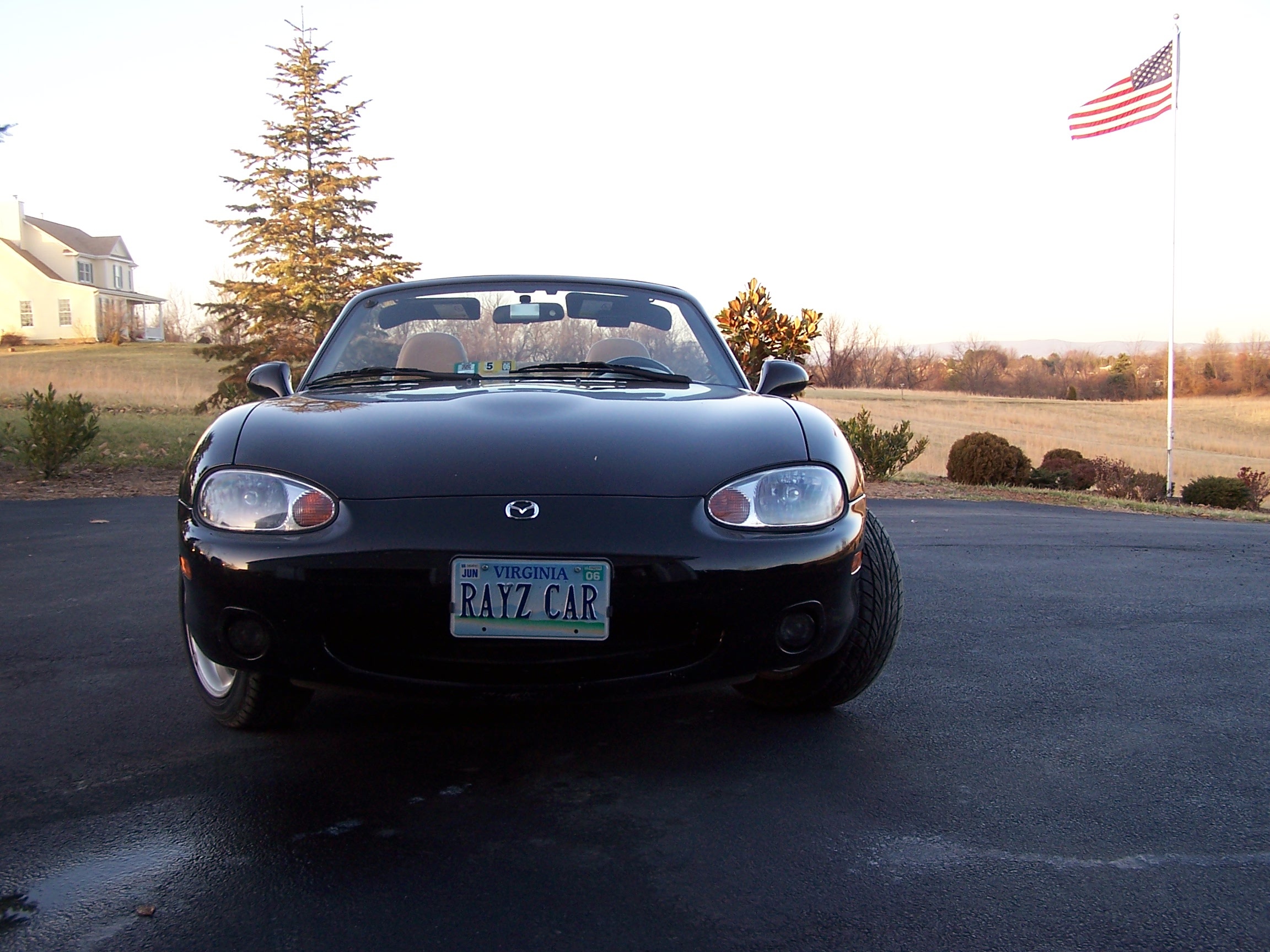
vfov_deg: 37.7
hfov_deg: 49.0
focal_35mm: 38
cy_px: 476
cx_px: 635
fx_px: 1394
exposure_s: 1/90
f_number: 2.8
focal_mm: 6.3
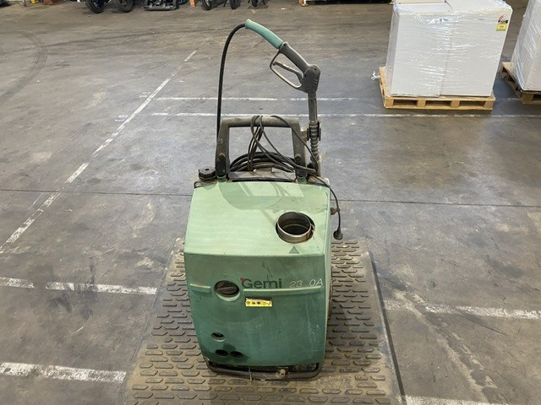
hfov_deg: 67.3
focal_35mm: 26
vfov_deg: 53.1
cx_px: 270
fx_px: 406
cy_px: 202
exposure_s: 1/50
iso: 200
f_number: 1.8
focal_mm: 4.25
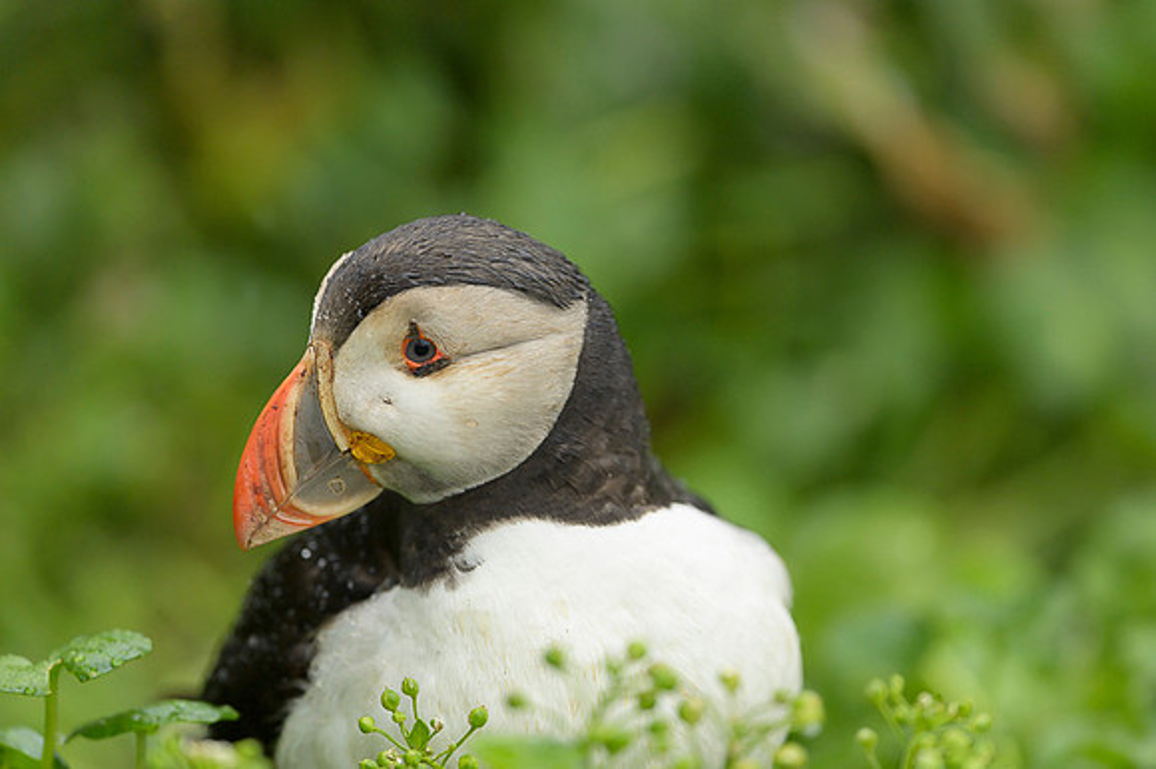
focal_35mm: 500
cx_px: 578
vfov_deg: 2.7
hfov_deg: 4.1
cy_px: 384
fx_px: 16046
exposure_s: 1/800
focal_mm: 500
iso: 800
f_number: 4
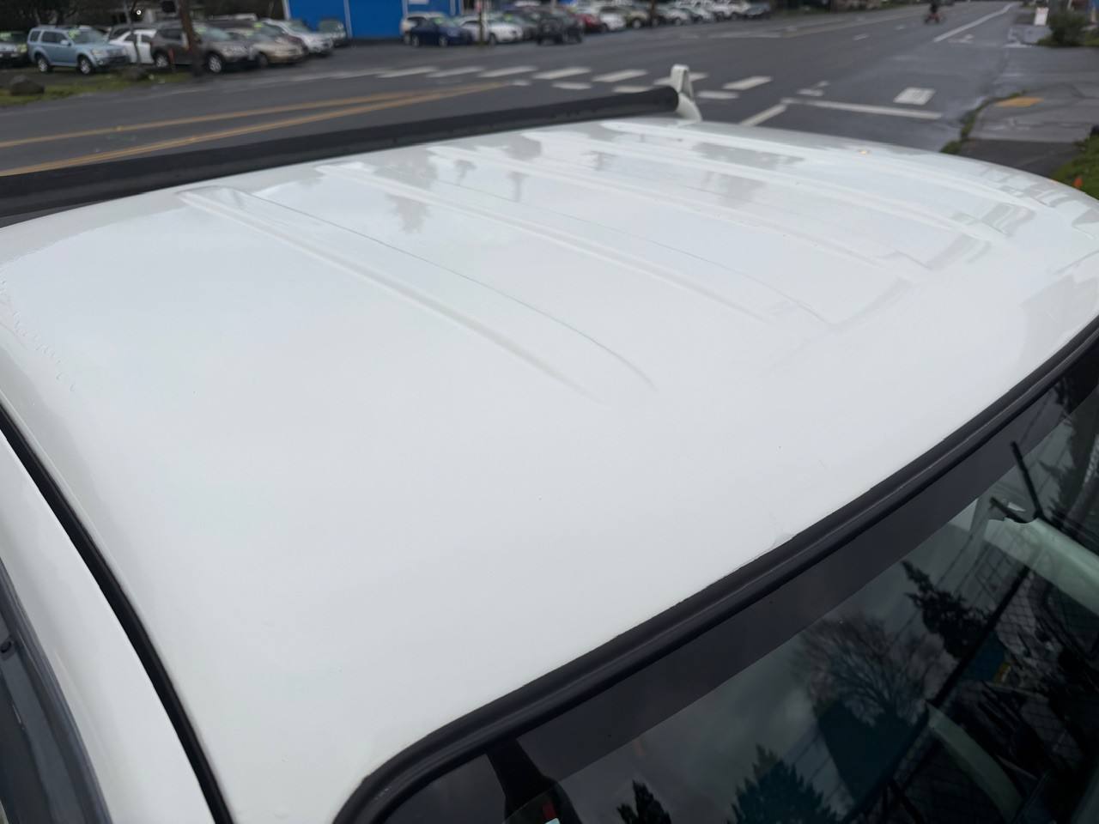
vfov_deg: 56.8
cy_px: 412
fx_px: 762
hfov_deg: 71.6
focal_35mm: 24
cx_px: 550
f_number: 1.78
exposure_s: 1/4167
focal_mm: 6.76
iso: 80
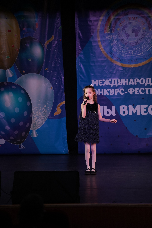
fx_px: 950
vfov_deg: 13.7
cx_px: 76
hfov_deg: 9.1
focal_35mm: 150
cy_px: 114
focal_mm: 150
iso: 1600
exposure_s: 1/400
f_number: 4
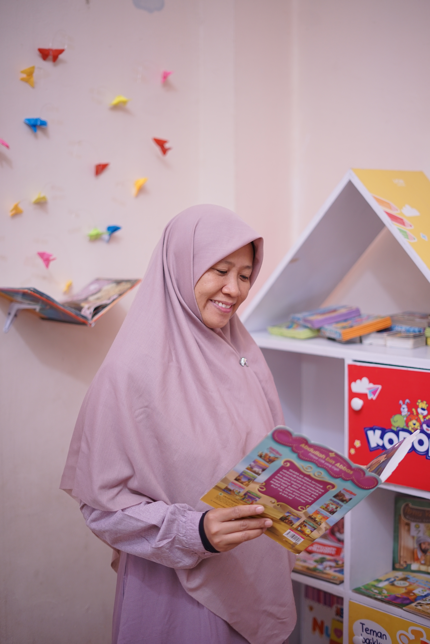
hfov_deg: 27.0
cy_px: 322
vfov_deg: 39.6
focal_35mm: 50
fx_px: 896
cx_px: 215
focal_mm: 50
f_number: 1.8
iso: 320
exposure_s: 1/100
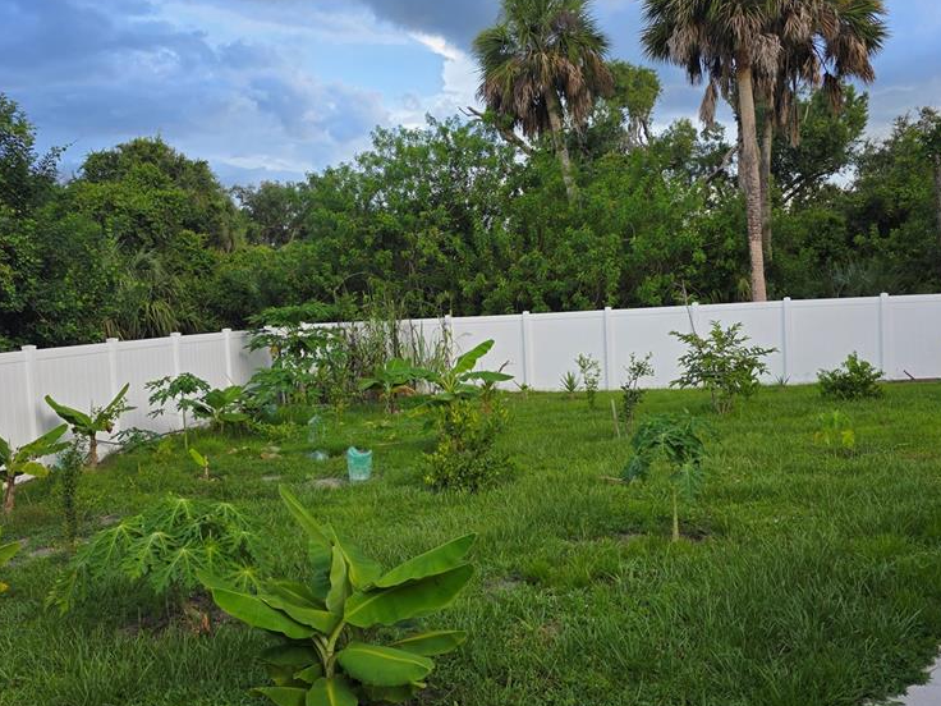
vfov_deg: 44.1
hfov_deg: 56.8
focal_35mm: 32
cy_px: 372
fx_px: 870
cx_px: 465
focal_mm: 6.3
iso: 32
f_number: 1.7
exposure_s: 1/180
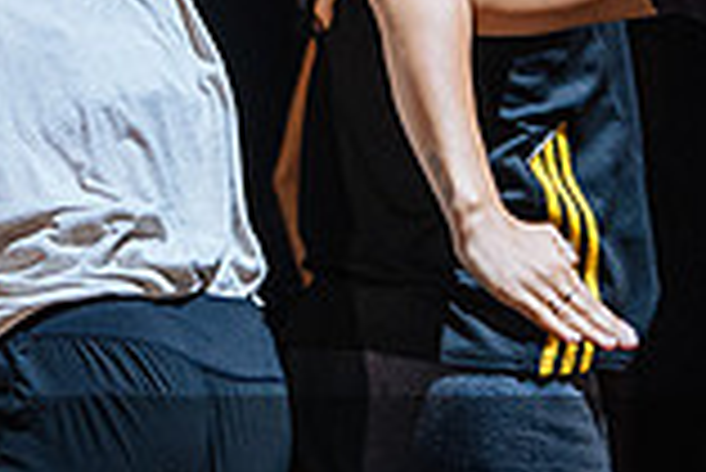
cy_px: 163
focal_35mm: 312
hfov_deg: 6.6
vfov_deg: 4.4
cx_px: 378
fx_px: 6124
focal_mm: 70
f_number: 2.8
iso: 1600
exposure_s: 1/250
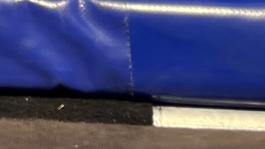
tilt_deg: +3.2
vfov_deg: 6.2
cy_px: -272
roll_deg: +0.4
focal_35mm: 181
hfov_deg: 10.8
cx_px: -273
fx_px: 1272
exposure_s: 1/2268
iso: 50
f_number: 1.6
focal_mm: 5.1
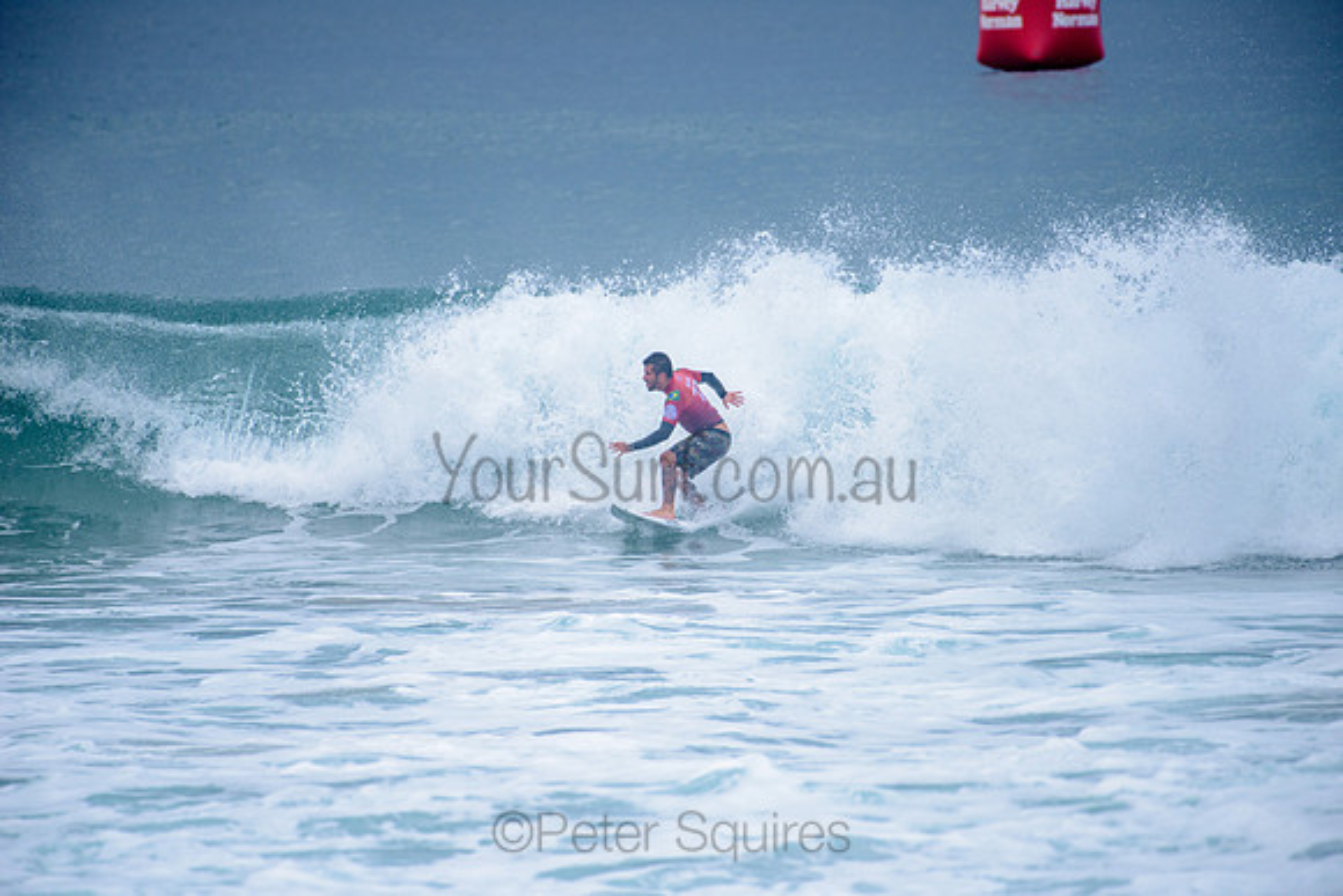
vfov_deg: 2.8
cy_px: 448
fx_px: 18656
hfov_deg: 4.1
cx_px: 672
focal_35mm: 500
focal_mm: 500
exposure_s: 1/2000
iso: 250
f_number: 5.6
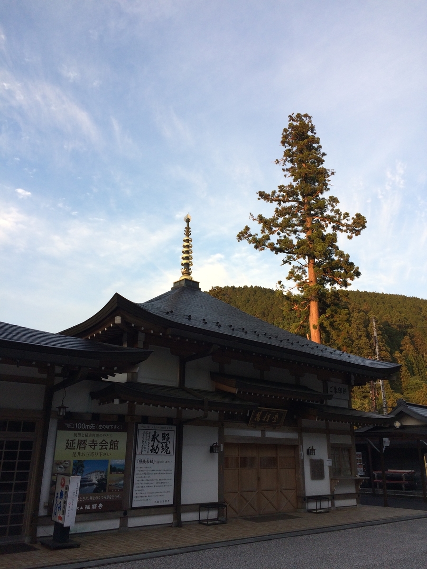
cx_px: 214
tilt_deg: +15.8
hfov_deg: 48.2
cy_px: 284
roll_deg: +0.4
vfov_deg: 61.7
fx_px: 477
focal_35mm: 29
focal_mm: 4.15
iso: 32
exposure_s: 1/293
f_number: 2.2
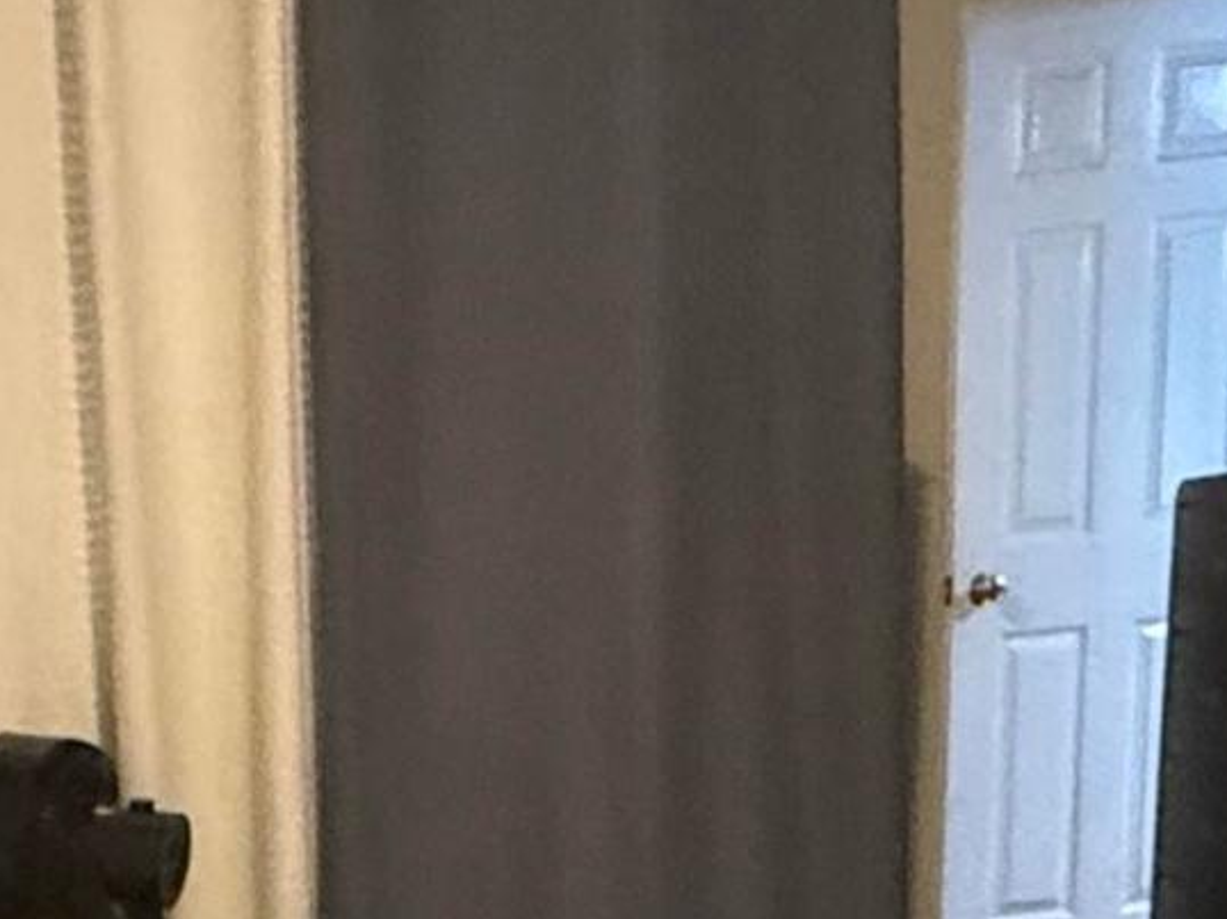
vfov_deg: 17.4
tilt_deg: -20.5
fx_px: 2657
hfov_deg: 23.2
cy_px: 1432
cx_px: -347
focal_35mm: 75
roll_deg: +7.9
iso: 640
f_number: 2.2
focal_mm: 2.22
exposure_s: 1/60
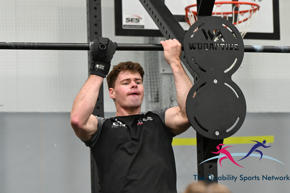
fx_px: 1389
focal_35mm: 172
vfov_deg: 8.0
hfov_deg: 11.9
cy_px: 96
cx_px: 145
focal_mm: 115
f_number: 4.5
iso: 2000
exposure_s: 1/320
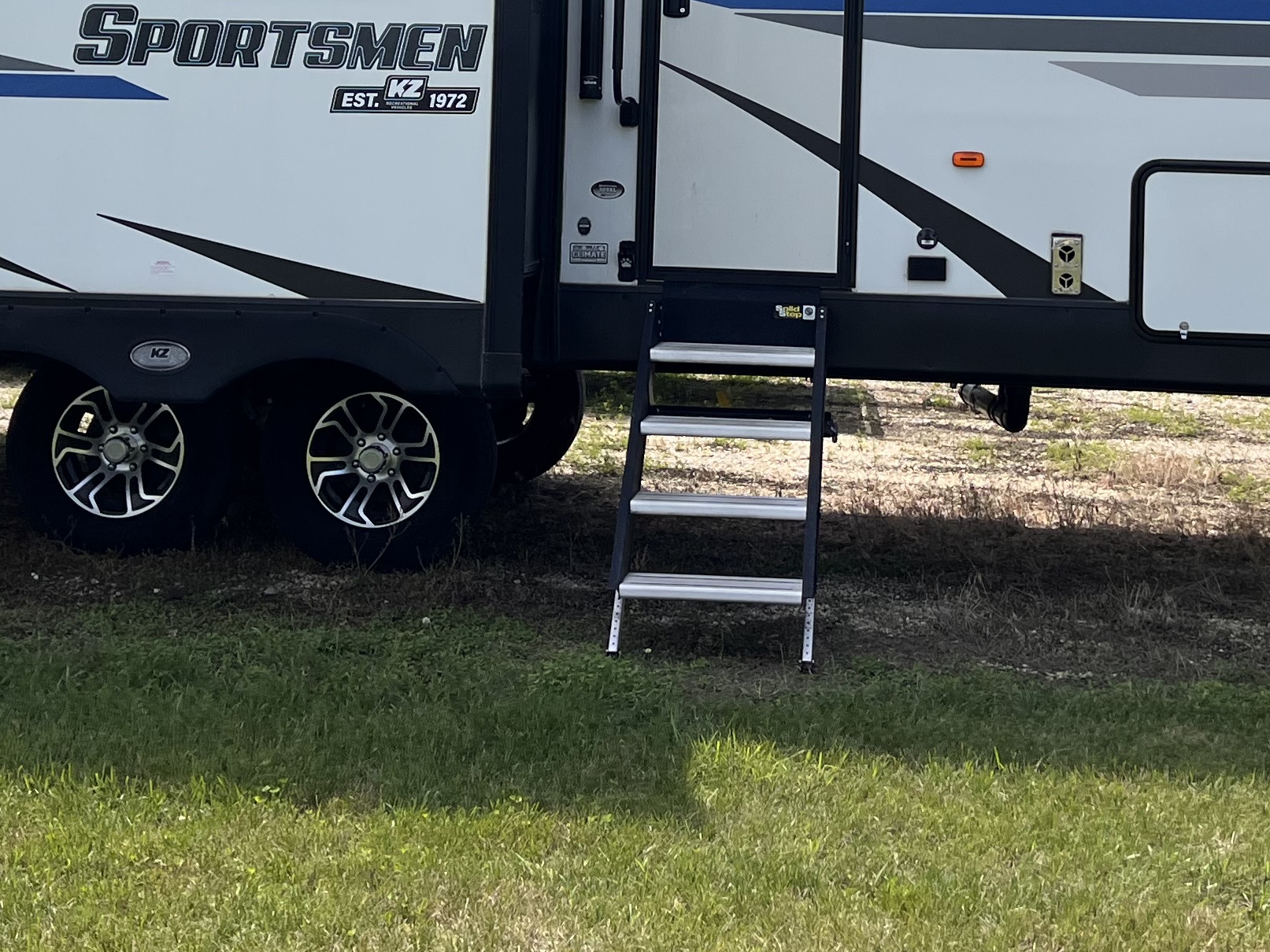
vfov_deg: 22.0
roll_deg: -0.8
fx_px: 2385
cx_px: 687
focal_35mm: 65
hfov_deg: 29.8
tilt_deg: -0.5
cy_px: 74
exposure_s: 1/5587
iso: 50
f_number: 1.5
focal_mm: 5.7
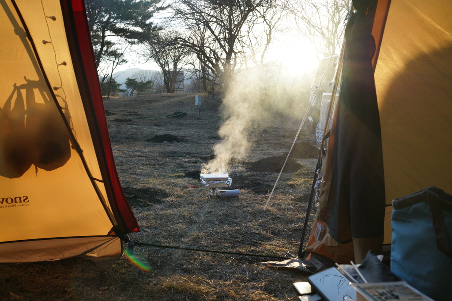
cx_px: 226
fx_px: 439
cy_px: 150
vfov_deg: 37.9
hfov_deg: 54.4
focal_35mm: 35
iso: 1600
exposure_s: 1/250
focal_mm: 35
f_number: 7.1
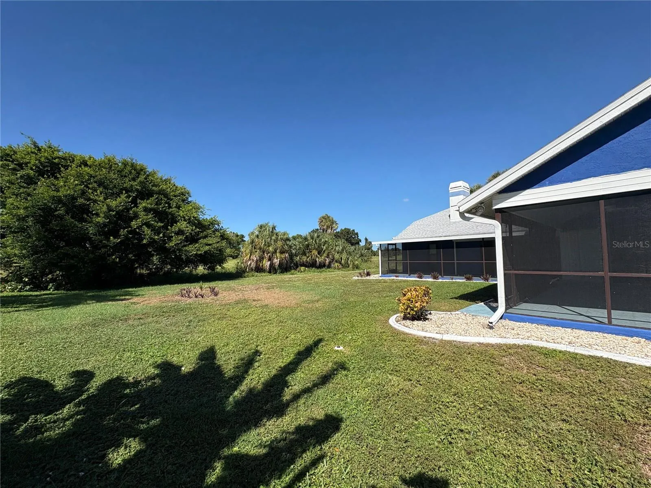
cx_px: 326
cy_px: 244
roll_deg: +1.6
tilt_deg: +2.6
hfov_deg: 102.1
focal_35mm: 14
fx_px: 263
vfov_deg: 85.7
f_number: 2.2
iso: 50
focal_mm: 2.22
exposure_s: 1/2273
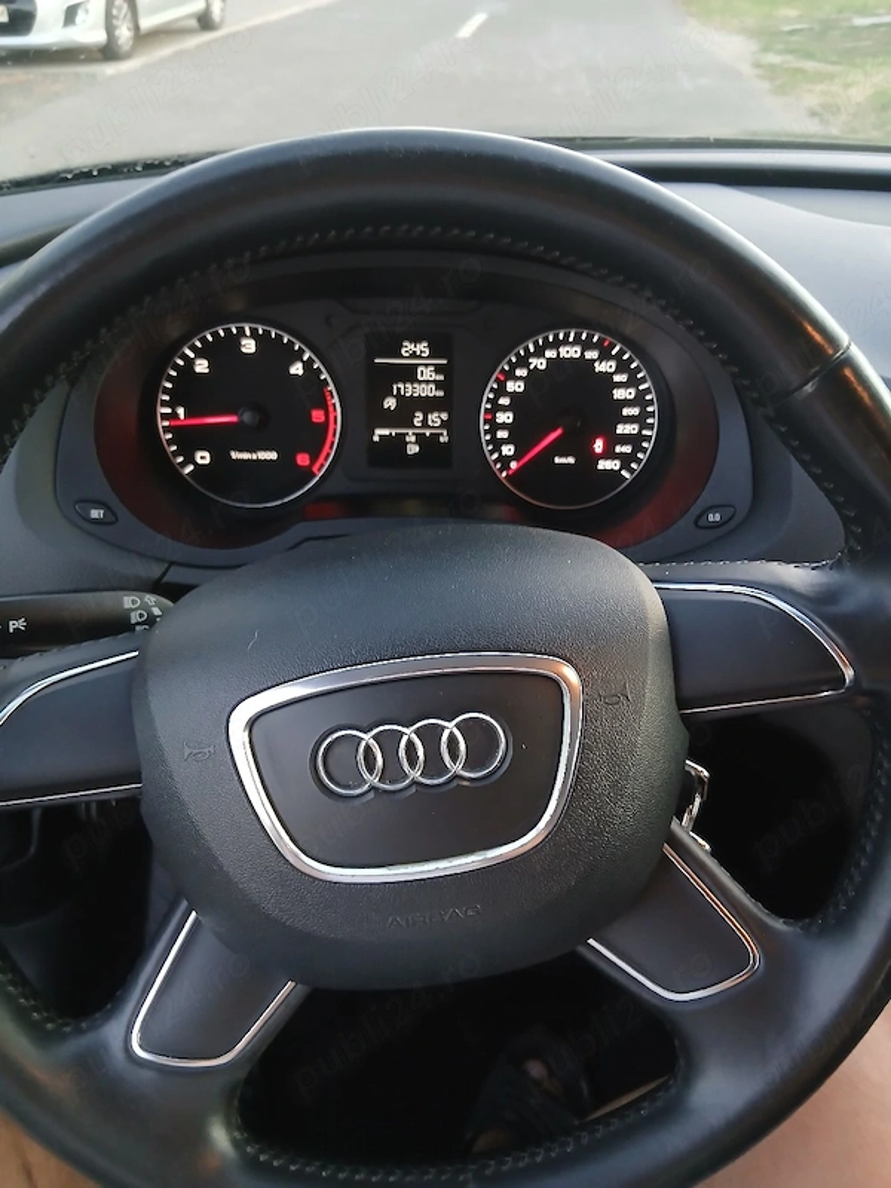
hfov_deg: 53.1
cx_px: 446
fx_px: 892
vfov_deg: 67.3
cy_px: 594
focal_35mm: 26
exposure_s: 1/25.1
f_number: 1.8
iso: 400
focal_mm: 3.98
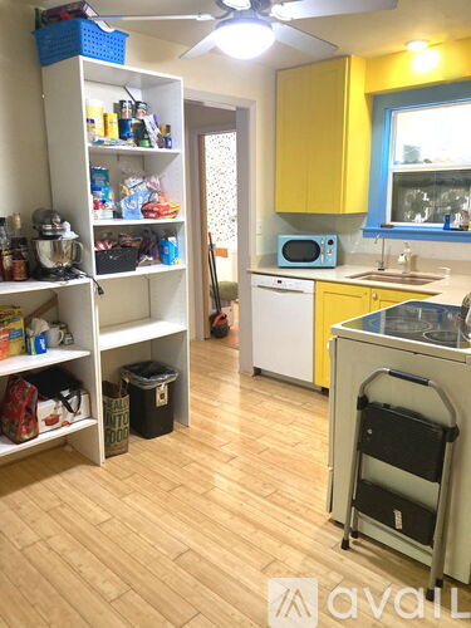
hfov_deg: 49.7
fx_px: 508
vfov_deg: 63.4
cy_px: 314
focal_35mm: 28
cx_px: 236
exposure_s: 1/60
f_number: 1.8
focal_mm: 3.99
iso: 125
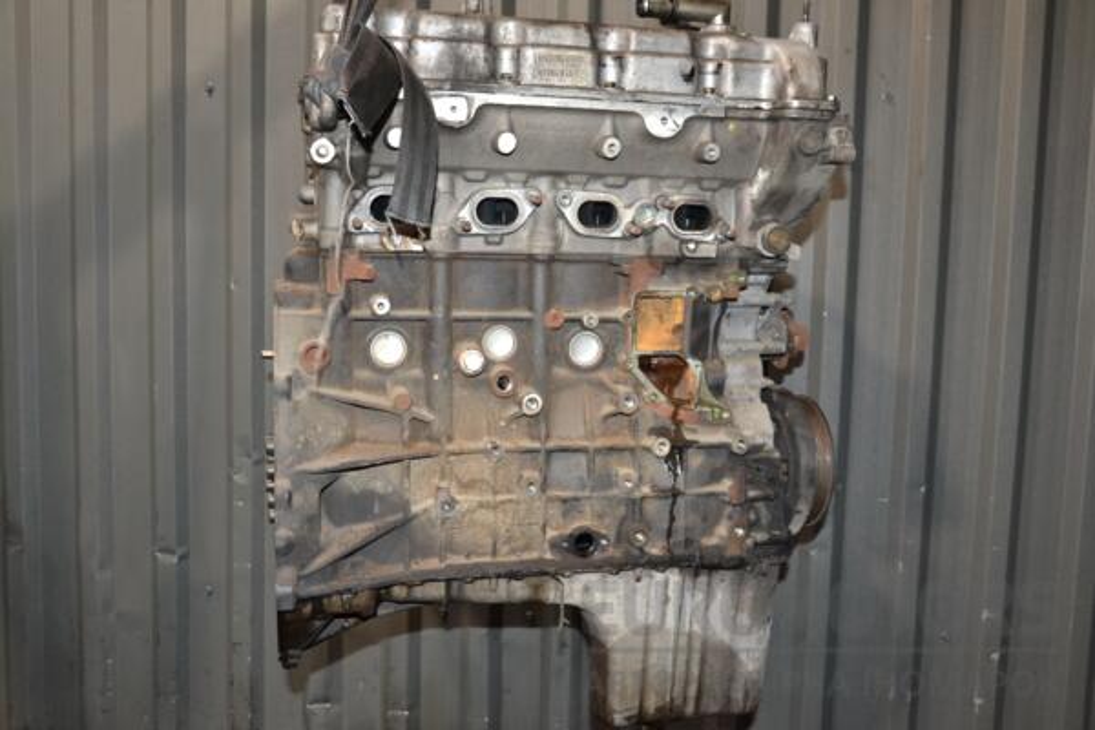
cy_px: 365
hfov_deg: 53.1
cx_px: 548
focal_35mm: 36
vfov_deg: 36.9
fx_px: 1095
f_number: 5
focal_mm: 24
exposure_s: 1/60
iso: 800
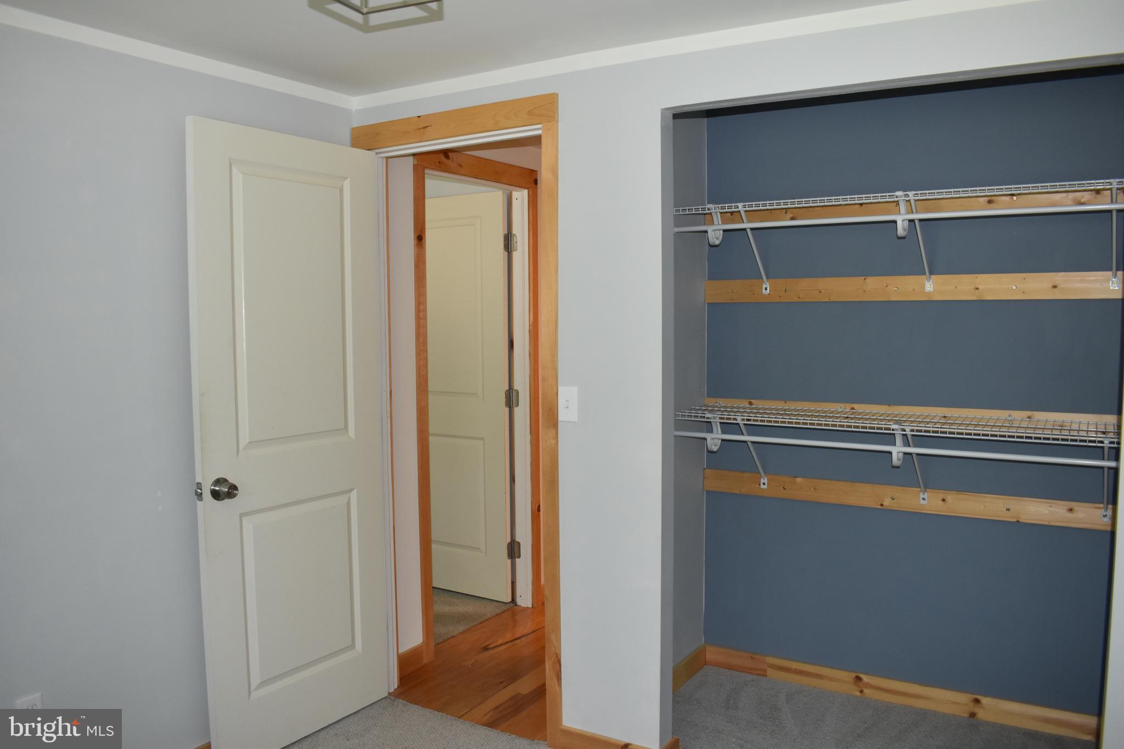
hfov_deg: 67.4
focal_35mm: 27
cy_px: 374
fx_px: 843
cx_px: 562
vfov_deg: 47.9
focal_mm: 18
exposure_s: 1/100
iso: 800
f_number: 5
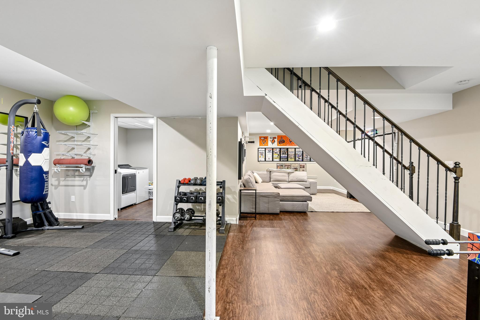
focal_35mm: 16
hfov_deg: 96.7
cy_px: 160
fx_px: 213
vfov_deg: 73.7
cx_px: 240
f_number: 8
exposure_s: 1/2.5
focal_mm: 16
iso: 400
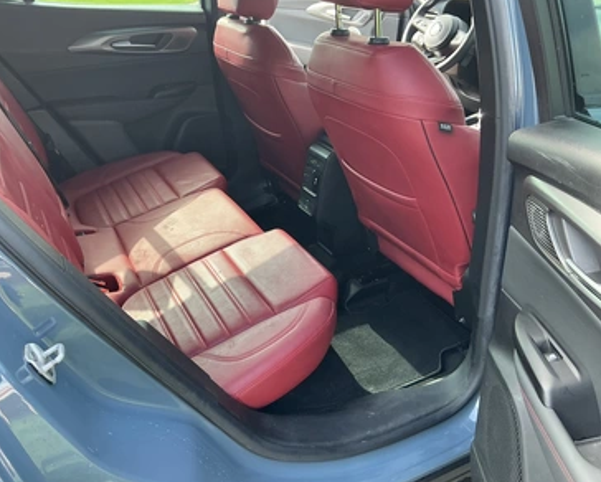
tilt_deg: -28.1
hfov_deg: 58.7
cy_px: 239
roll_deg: +0.6
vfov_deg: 48.6
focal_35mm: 30
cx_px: 284
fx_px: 534
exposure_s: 1/122
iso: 40
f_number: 1.8
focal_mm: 3
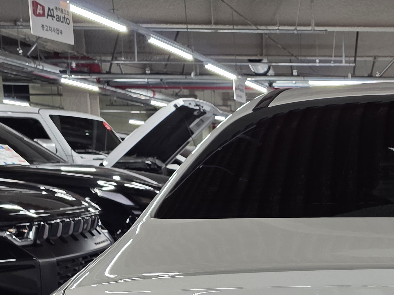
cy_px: 346
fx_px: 842
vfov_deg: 18.9
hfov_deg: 24.3
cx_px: 450
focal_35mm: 74
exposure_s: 1/120
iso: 125
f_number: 1.7
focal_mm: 6.3
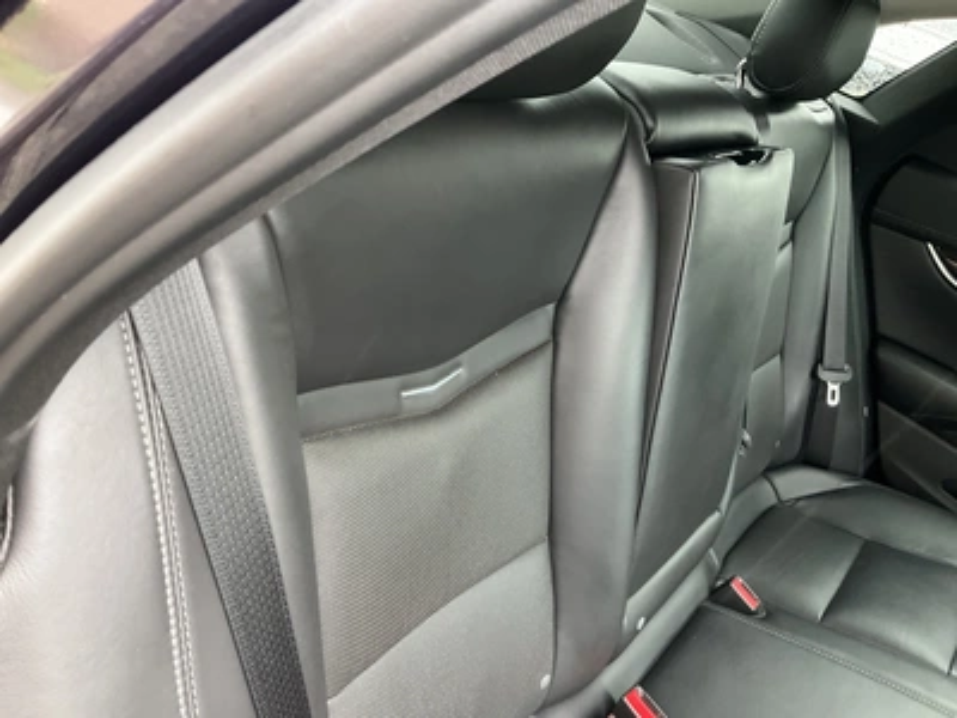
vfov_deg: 48.2
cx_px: 478
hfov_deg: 61.7
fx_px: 802
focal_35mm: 29
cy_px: 359
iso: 320
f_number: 1.8
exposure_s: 1/57
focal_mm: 3
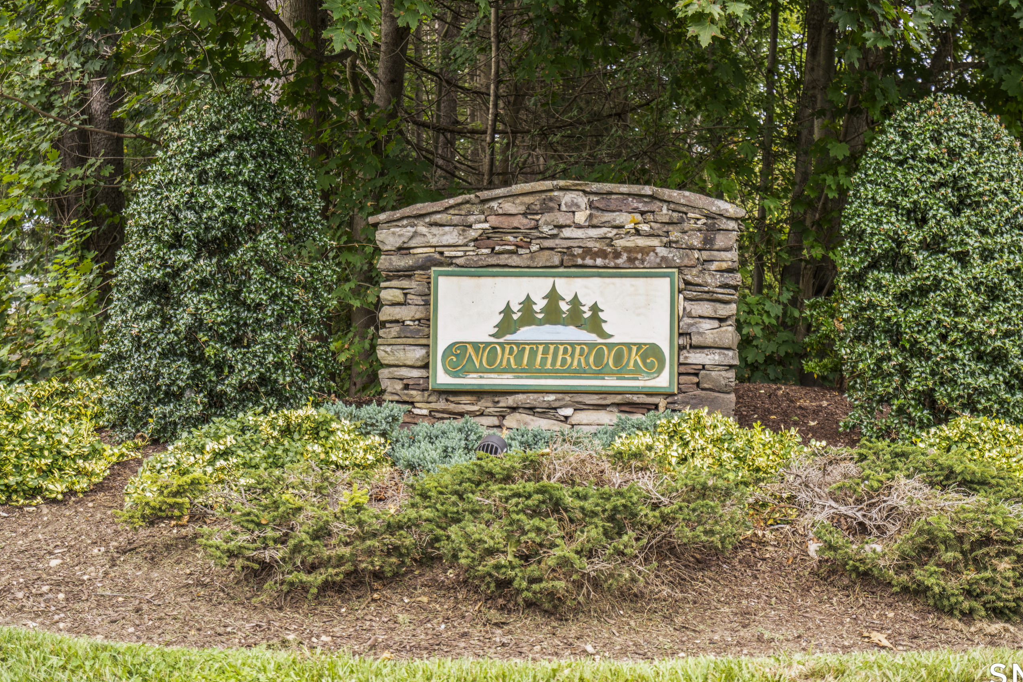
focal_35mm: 42
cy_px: 286
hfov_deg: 46.3
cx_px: 558
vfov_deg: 31.8
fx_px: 1193
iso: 100
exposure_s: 1/60
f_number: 4
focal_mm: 35
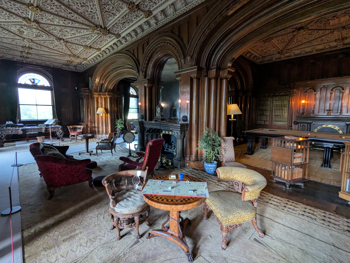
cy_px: 132
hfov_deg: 94.5
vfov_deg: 78.1
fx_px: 162
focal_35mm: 16
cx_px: 175
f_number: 2.2
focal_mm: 2.35
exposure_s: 1/25
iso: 194
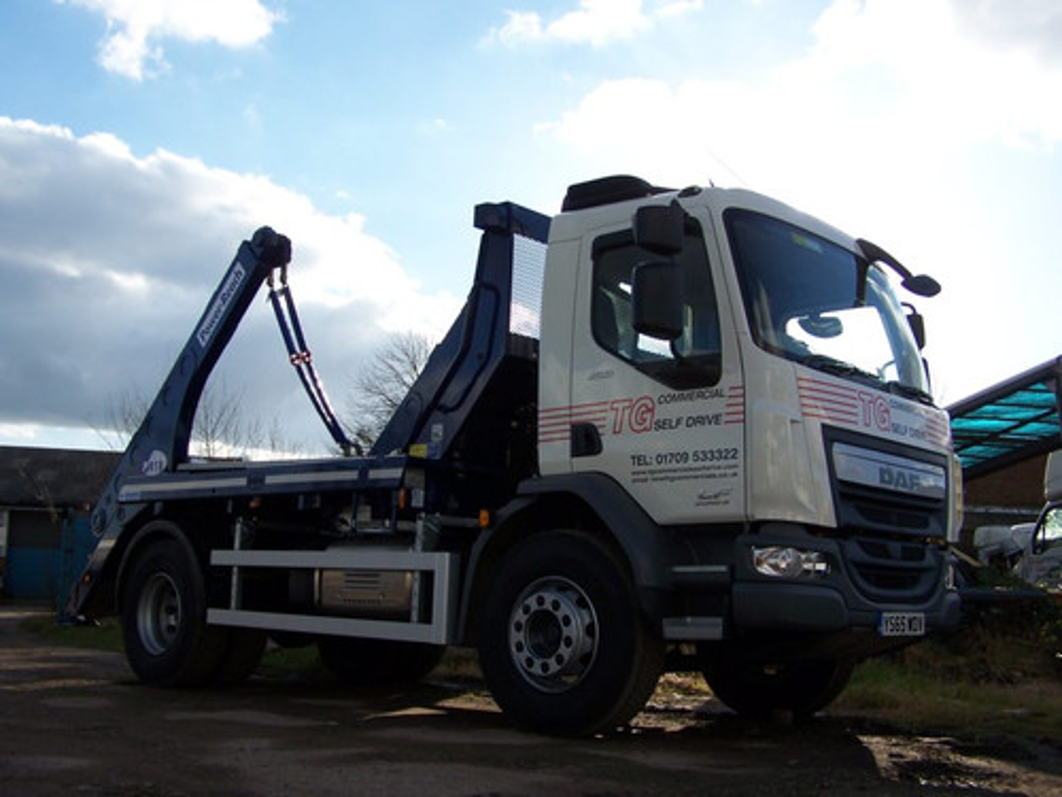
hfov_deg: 49.0
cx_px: 531
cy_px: 398
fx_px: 1166
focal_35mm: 38
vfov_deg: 37.7
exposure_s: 1/1000
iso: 80
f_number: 2.8
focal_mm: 6.3
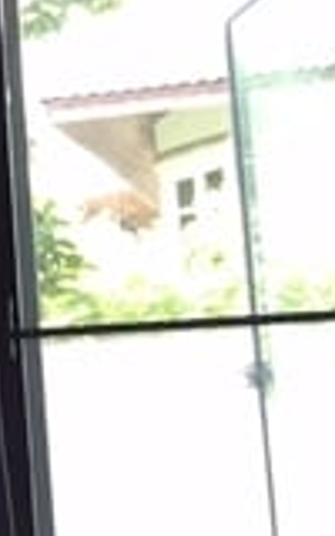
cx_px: -704
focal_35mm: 125
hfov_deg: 8.6
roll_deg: -1.7
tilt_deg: +12.8
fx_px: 1826
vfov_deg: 16.7
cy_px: 218
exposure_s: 1/60
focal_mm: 4.15
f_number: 2.2
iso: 40
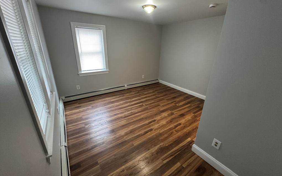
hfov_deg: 101.5
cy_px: 87
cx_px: 141
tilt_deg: -20.7
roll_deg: -1.3
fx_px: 115
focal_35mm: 15
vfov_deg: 74.8
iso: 500
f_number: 2.2
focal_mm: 2.22
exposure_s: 1/60
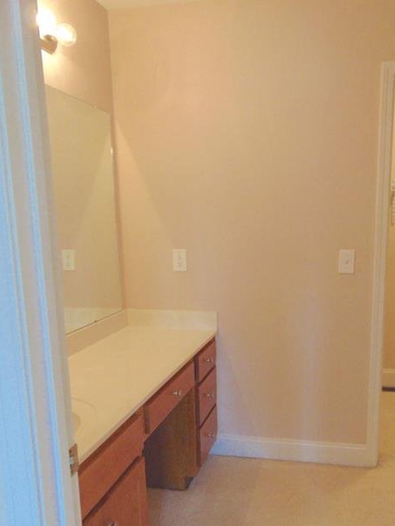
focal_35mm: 31
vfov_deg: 57.9
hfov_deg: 45.2
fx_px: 471
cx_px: 240
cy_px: 313
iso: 250
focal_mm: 4.5
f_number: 3
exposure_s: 1/30
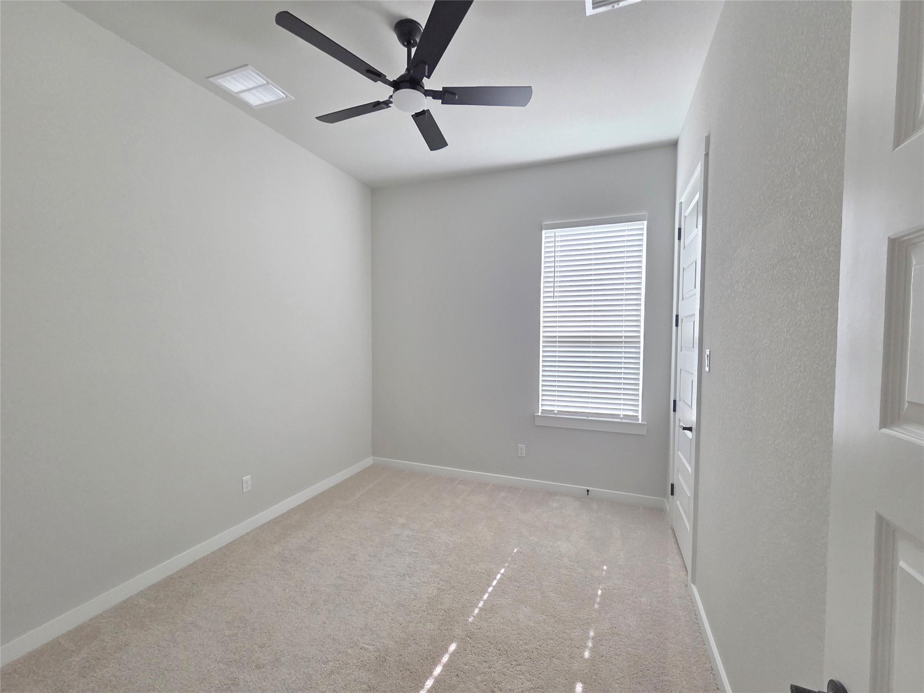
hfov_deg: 106.2
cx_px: 462
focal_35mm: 13
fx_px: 347
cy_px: 346
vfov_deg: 89.9
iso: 320
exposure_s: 1/120
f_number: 2.2
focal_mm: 2.2
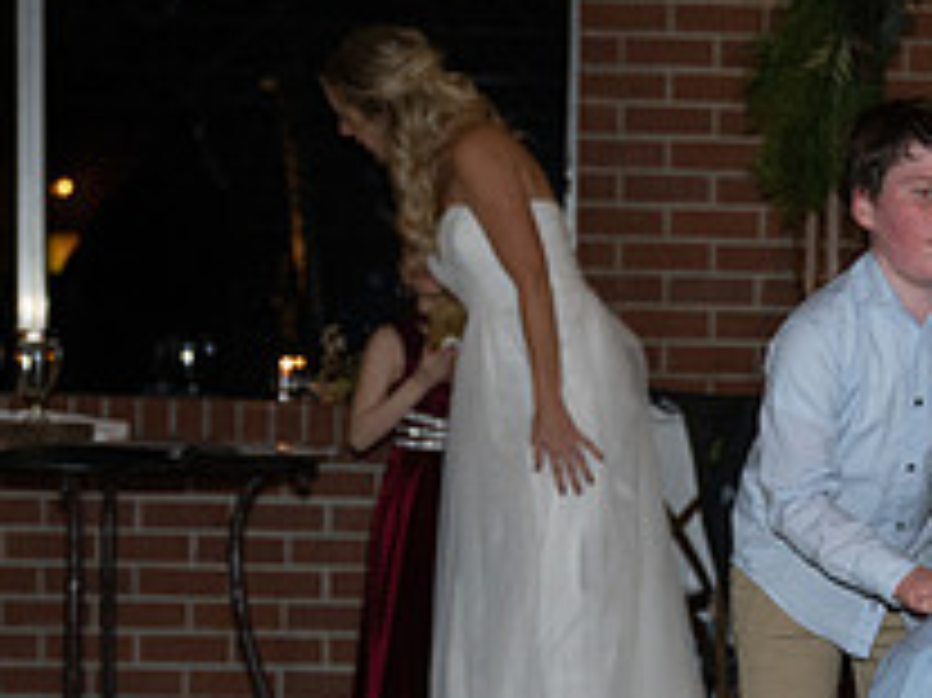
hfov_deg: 18.1
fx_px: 2906
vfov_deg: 13.6
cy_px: 628
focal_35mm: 108
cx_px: 725
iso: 2500
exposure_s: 1/250
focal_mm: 40
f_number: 2.8
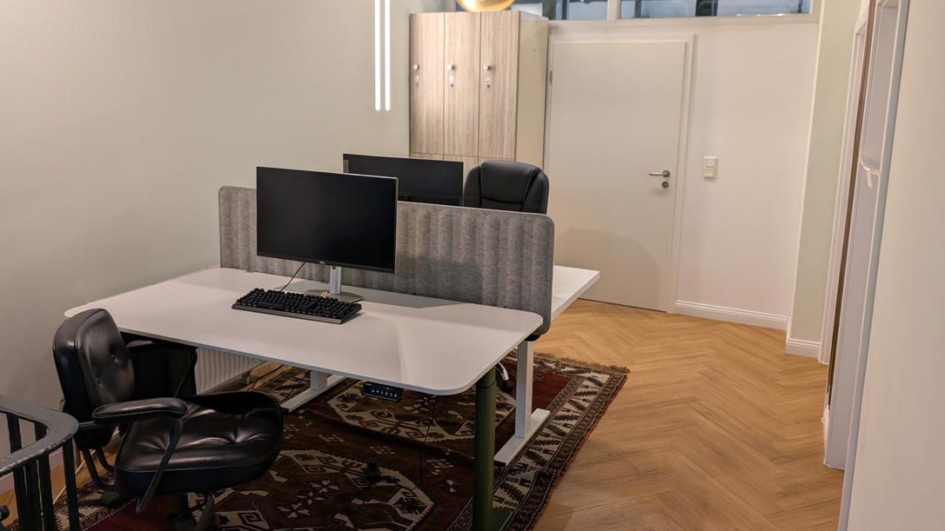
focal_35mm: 27
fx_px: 677
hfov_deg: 69.8
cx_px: 484
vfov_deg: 42.7
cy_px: 218
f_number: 1.68
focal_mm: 6.9
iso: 75
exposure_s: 1/25
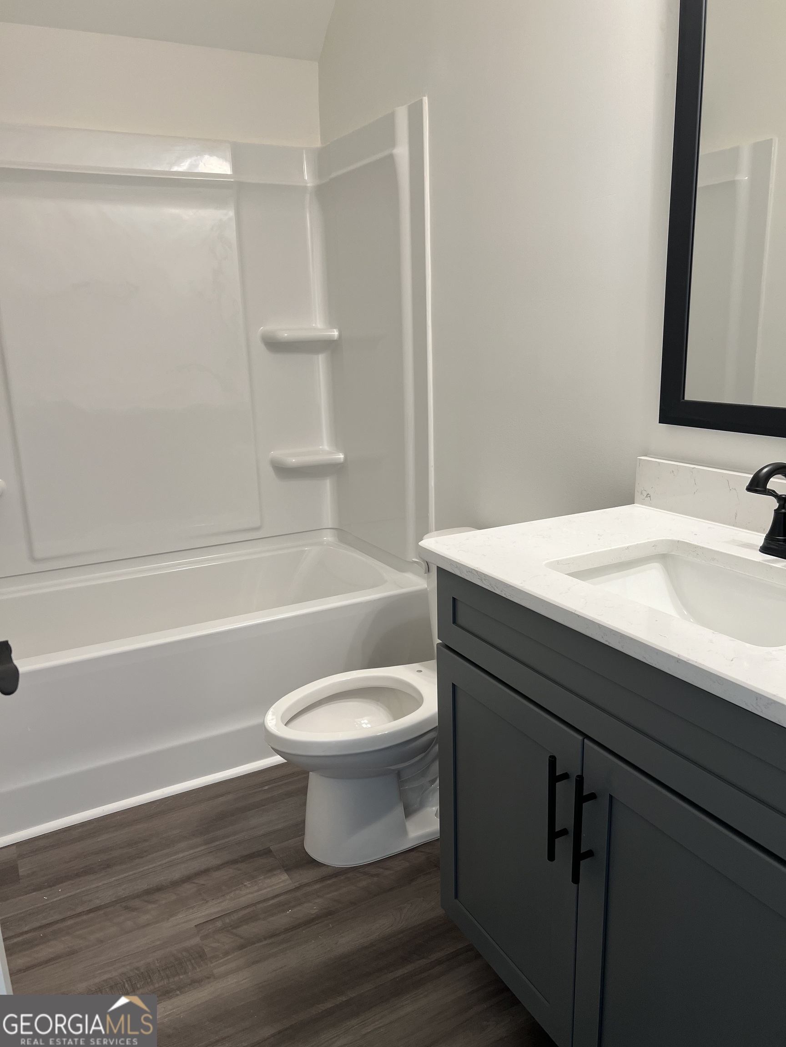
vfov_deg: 67.3
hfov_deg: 53.1
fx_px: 787
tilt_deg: -13.7
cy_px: 524
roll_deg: +2.5
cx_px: 393
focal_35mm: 26
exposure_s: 1/60
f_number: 1.5
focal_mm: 5.7
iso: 64
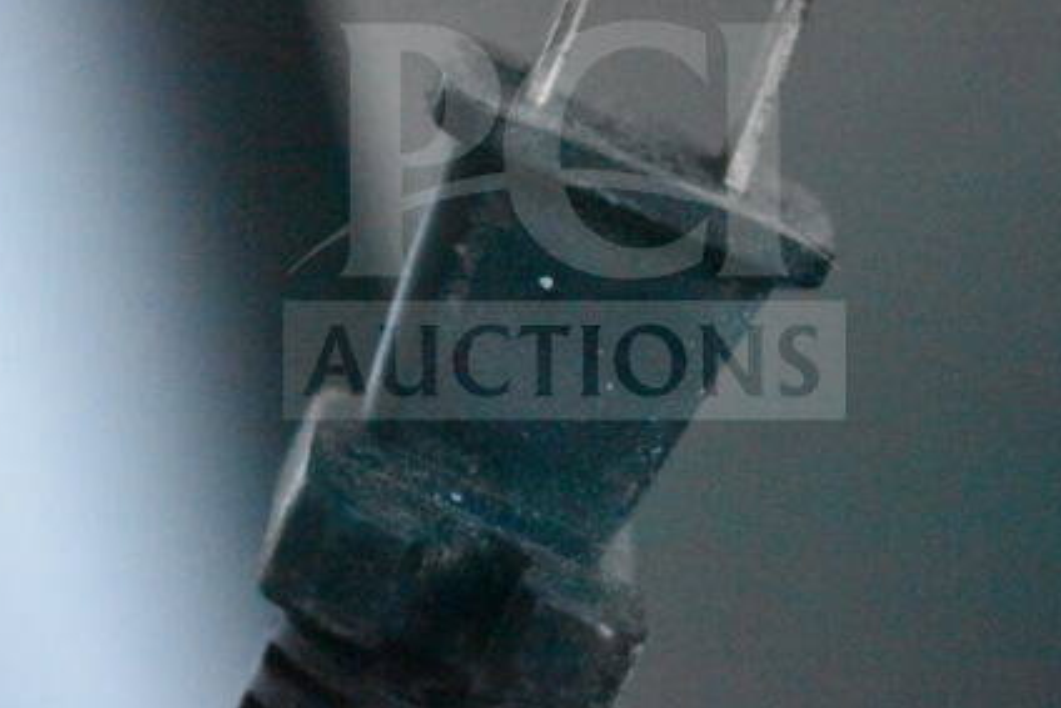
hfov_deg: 17.2
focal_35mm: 119
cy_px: 221
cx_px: 563
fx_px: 3500
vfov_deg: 11.5
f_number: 5.6
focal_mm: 55
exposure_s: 1/4000
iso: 25600
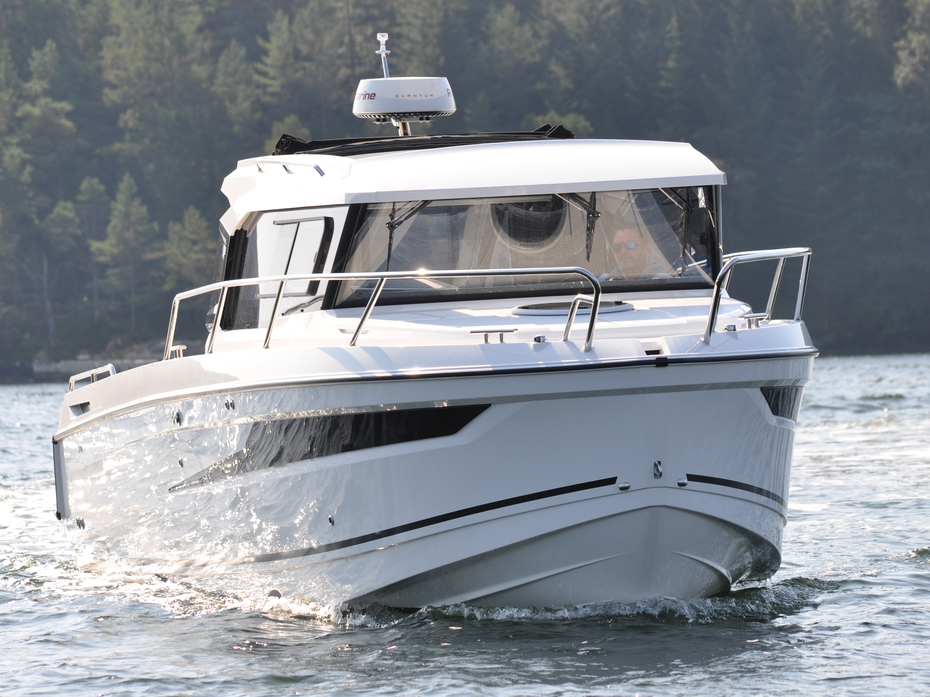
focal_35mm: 221
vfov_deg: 6.7
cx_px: 457
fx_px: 5925
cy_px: 348
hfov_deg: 9.0
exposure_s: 1/640
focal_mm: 135
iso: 200
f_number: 6.3
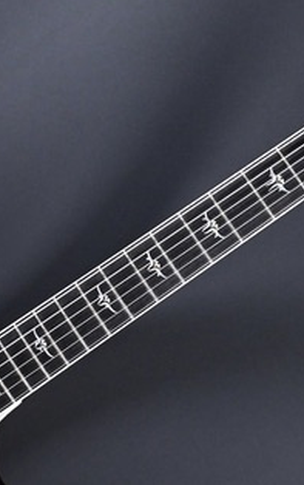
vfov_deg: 47.1
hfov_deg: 30.3
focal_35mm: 42
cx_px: 211
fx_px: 555
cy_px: 215
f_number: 2.8
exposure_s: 1/80
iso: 3200
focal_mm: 16
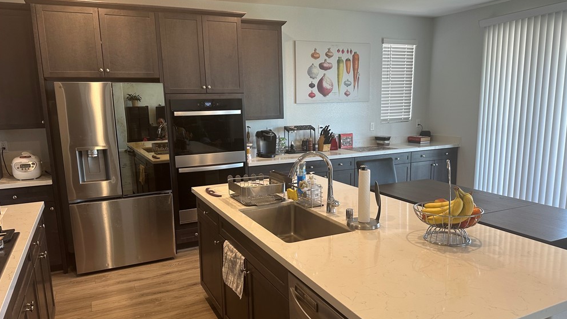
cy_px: 177
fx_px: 406
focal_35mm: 27
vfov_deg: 42.8
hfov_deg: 69.9
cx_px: 288
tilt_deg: -10.3
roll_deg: +1.7
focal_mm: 6.86
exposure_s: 1/60
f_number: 1.78
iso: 125
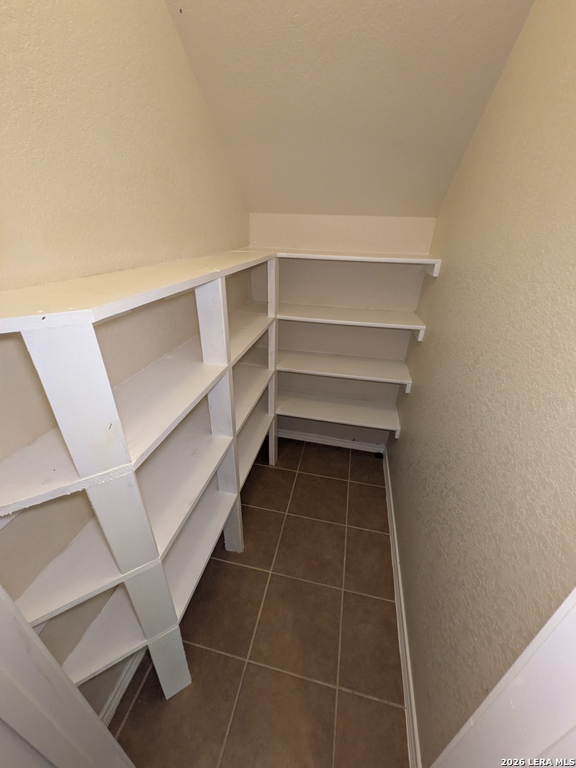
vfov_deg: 102.1
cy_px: 384
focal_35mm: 14
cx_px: 288
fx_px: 311
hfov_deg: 85.7
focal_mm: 1.83
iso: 359
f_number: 2.2
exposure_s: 1/60
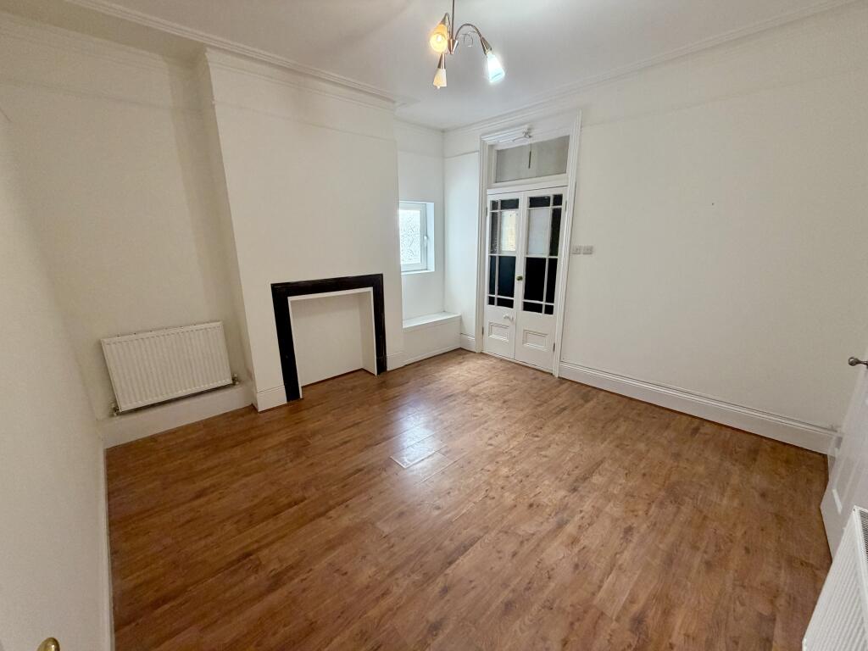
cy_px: 326
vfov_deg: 85.7
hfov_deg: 102.1
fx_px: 351
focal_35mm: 14
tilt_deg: -14.6
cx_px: 434
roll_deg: +0.9
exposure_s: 1/50
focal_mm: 2.22
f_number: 2.2
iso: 200
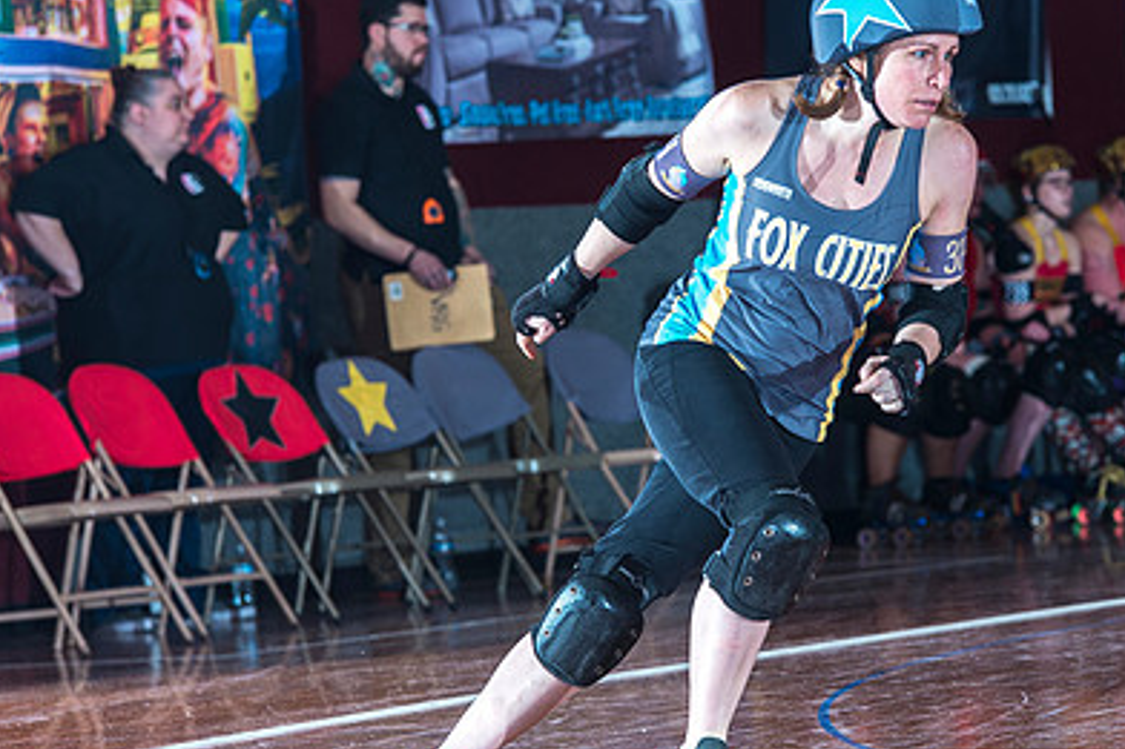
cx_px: 683
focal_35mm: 259
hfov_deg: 8.0
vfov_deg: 5.3
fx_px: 8090
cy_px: 360
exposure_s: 1/160
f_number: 5.6
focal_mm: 175
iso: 800
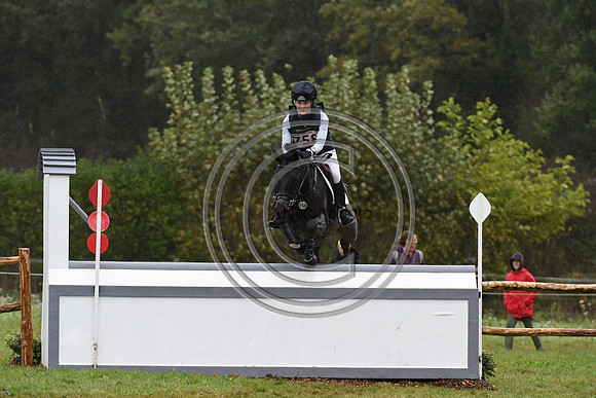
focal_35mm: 360
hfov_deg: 5.7
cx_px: 298
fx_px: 5961
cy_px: 199
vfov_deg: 3.8
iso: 1400
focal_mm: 240
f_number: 4.5
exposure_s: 1/1250
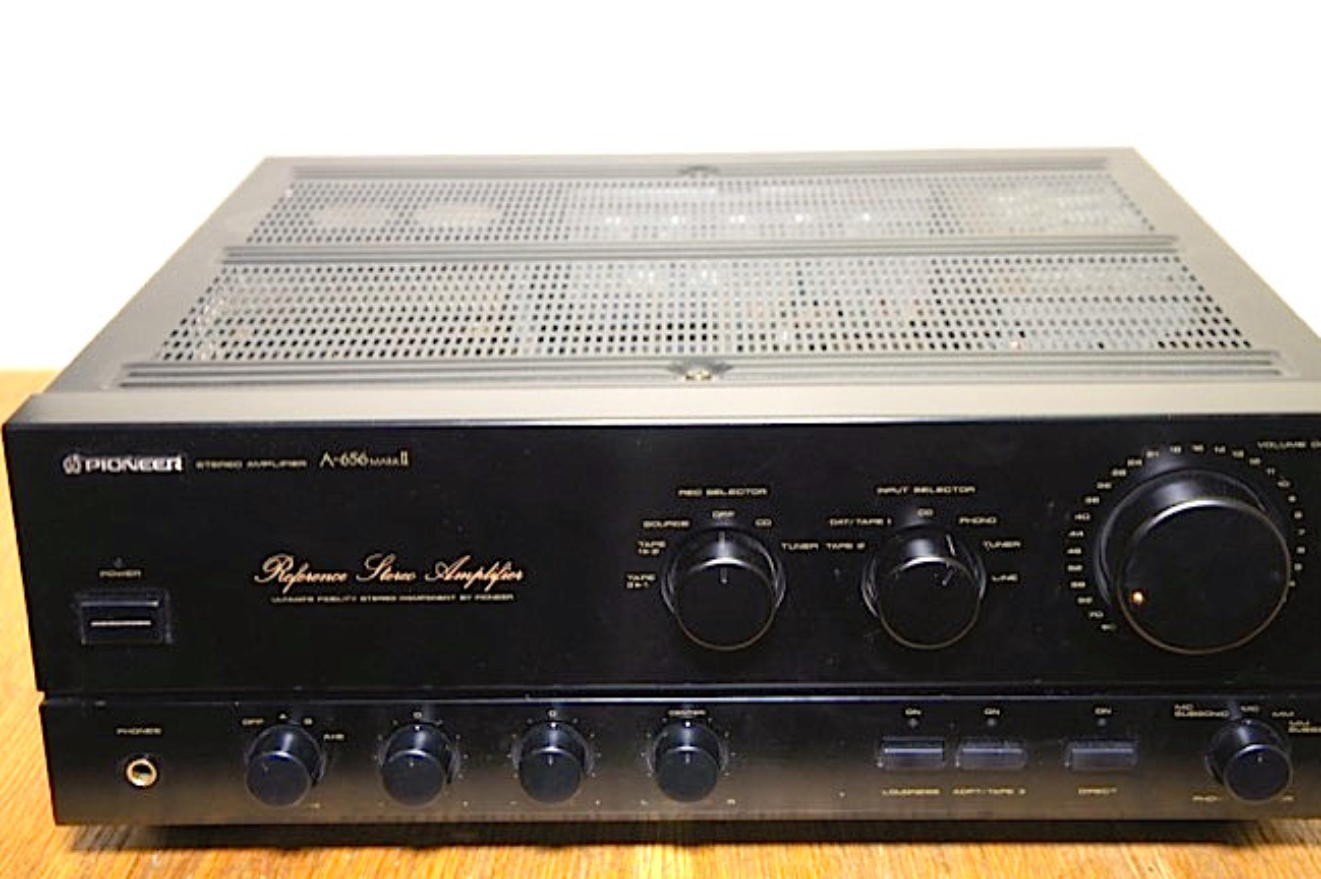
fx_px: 1966
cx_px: 684
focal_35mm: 54
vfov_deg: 25.2
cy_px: 413
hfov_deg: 37.1
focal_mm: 29
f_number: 4
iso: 250
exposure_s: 1/50
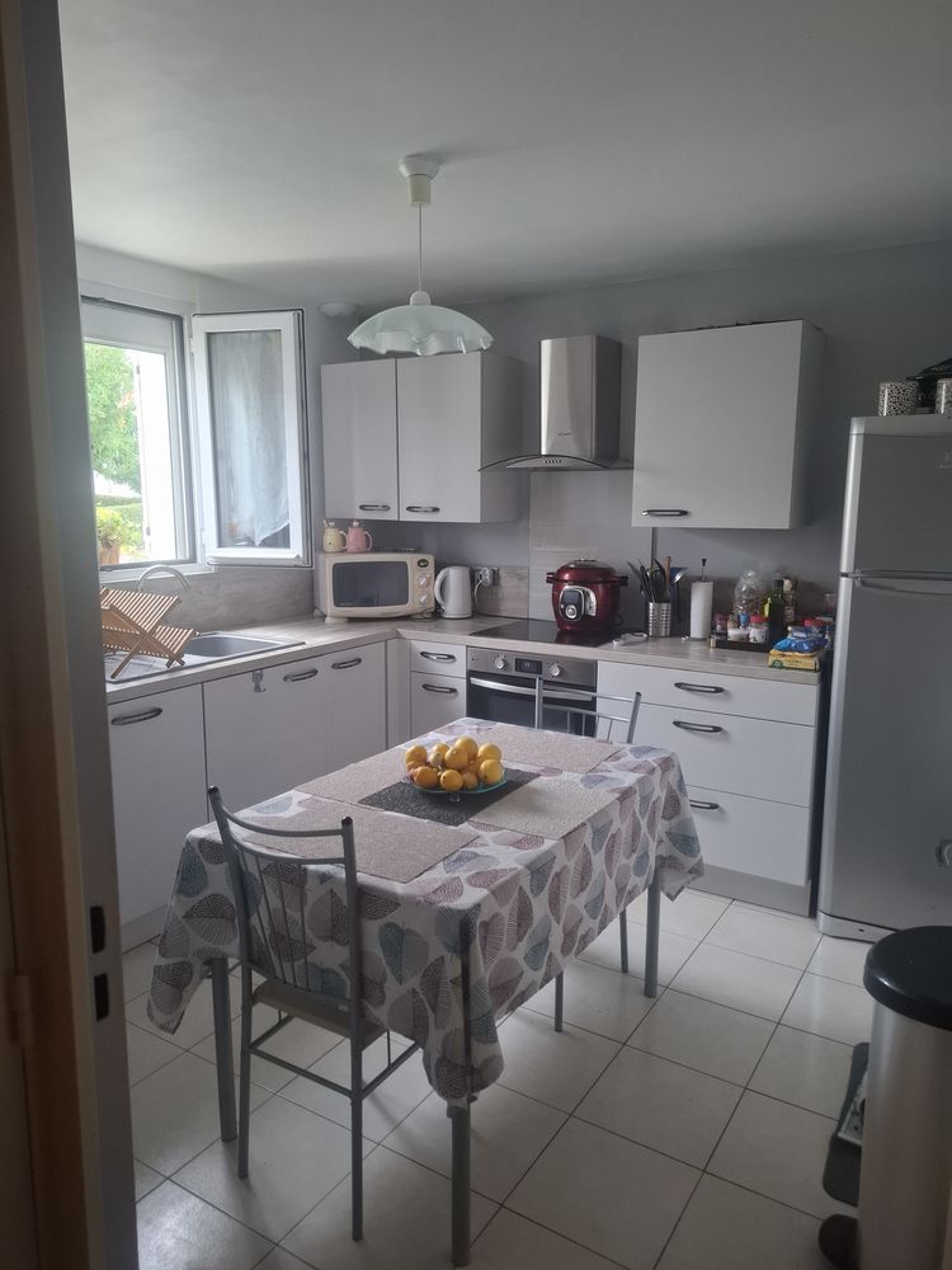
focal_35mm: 23
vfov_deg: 73.9
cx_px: 476
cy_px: 635
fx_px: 843
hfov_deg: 58.9
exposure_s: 1/100
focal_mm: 5.54
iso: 200
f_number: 1.8
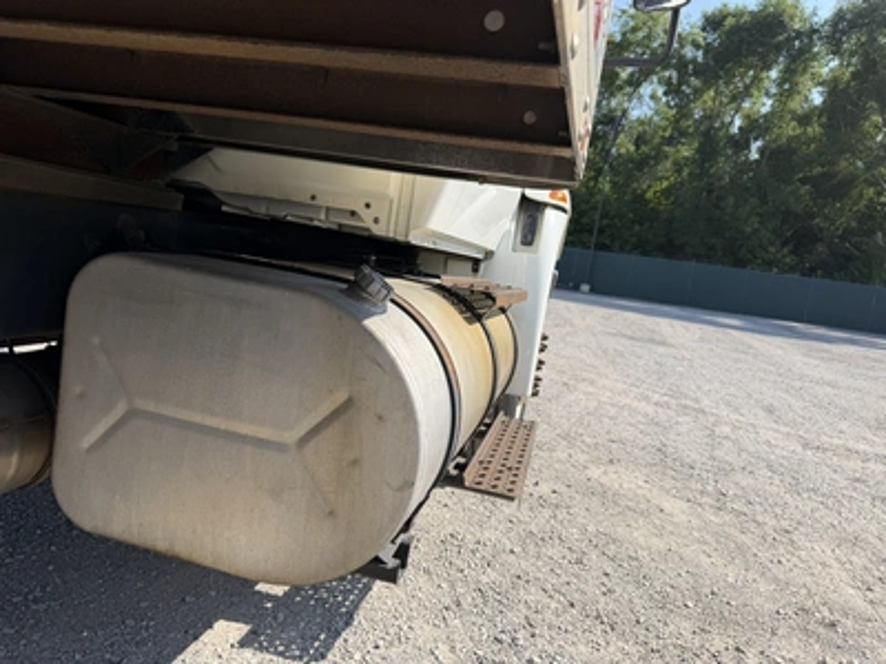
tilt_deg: -7.0
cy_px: 332
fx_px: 614
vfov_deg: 56.8
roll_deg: -7.3
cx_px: 443
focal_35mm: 24
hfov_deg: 71.6
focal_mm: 6.76
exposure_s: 1/3021
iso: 80
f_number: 1.78
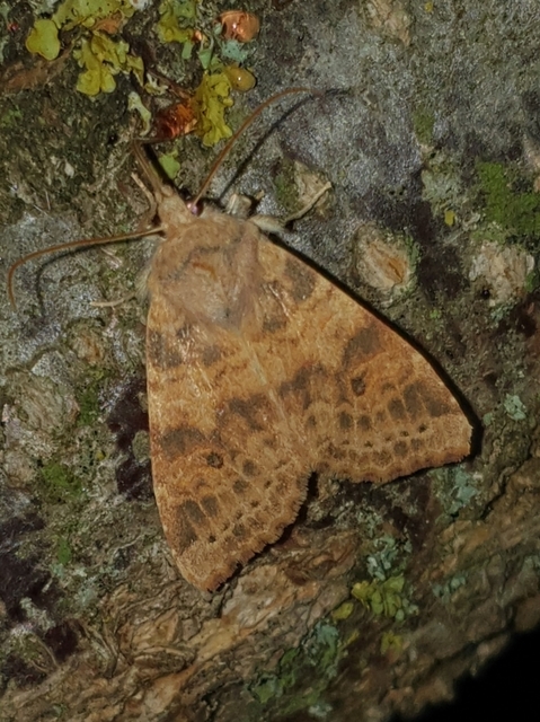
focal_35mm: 26
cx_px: 270
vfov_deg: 67.3
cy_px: 361
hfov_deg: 53.0
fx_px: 542
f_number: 1.5
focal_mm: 4.3
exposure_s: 1/1379
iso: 50
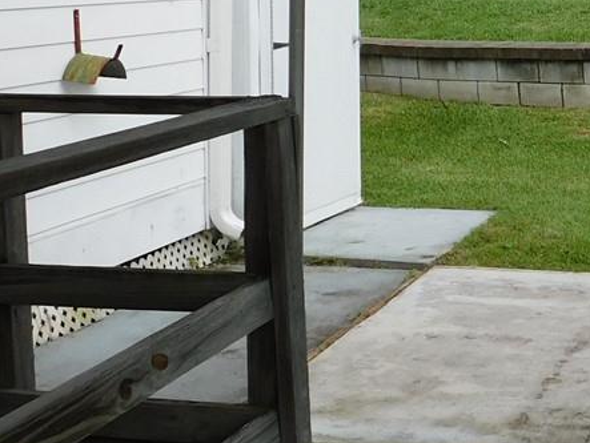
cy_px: 168
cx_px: 573
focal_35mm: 83
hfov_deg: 22.7
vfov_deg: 17.8
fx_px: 1416
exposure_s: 1/500
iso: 125
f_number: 6
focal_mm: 4
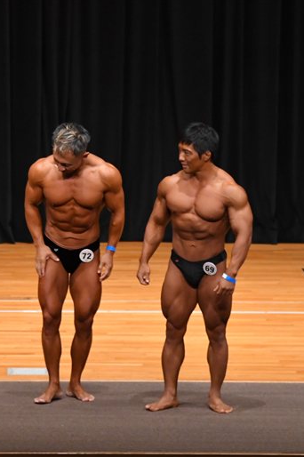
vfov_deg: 7.3
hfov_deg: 4.9
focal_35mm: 282
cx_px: 91
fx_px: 3577
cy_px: 228
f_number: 5.6
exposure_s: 1/400
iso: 4000
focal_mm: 125
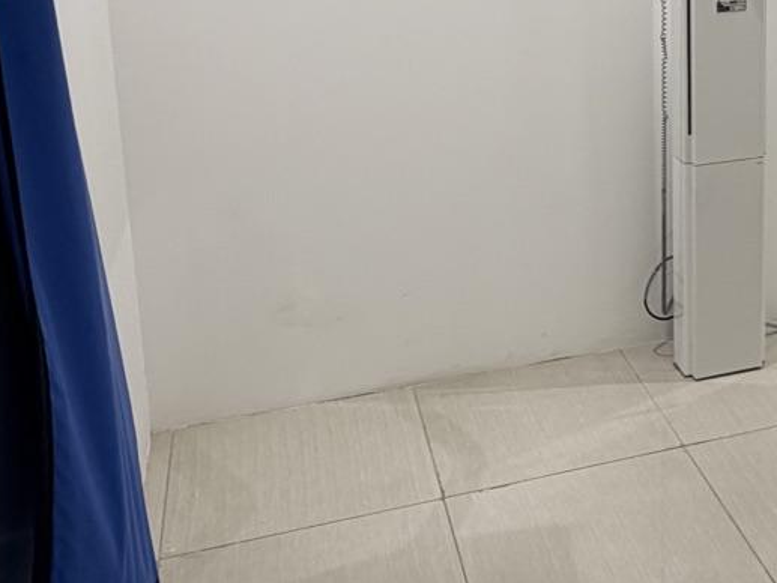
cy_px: 11
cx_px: 733
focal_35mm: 52
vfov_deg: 26.6
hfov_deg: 34.3
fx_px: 1167
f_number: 2.2
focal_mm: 2.22
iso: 64
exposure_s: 1/100
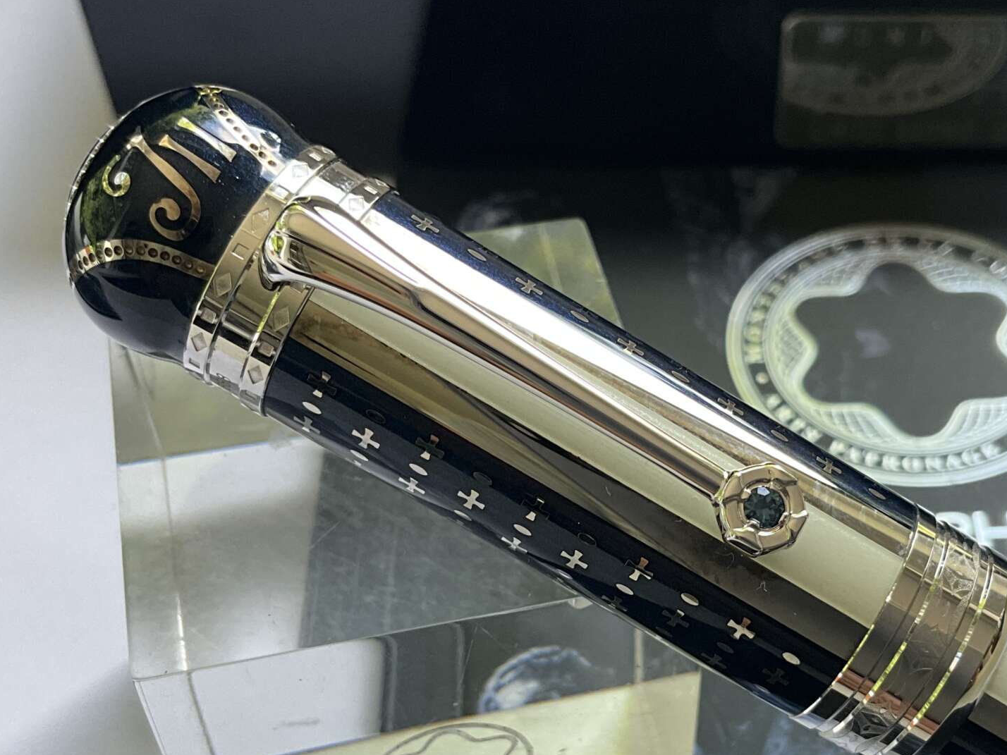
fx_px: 1513
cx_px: 697
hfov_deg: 36.3
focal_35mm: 52
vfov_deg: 27.9
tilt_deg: -51.4
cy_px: 504
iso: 40
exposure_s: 1/122
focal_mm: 3
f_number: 1.8
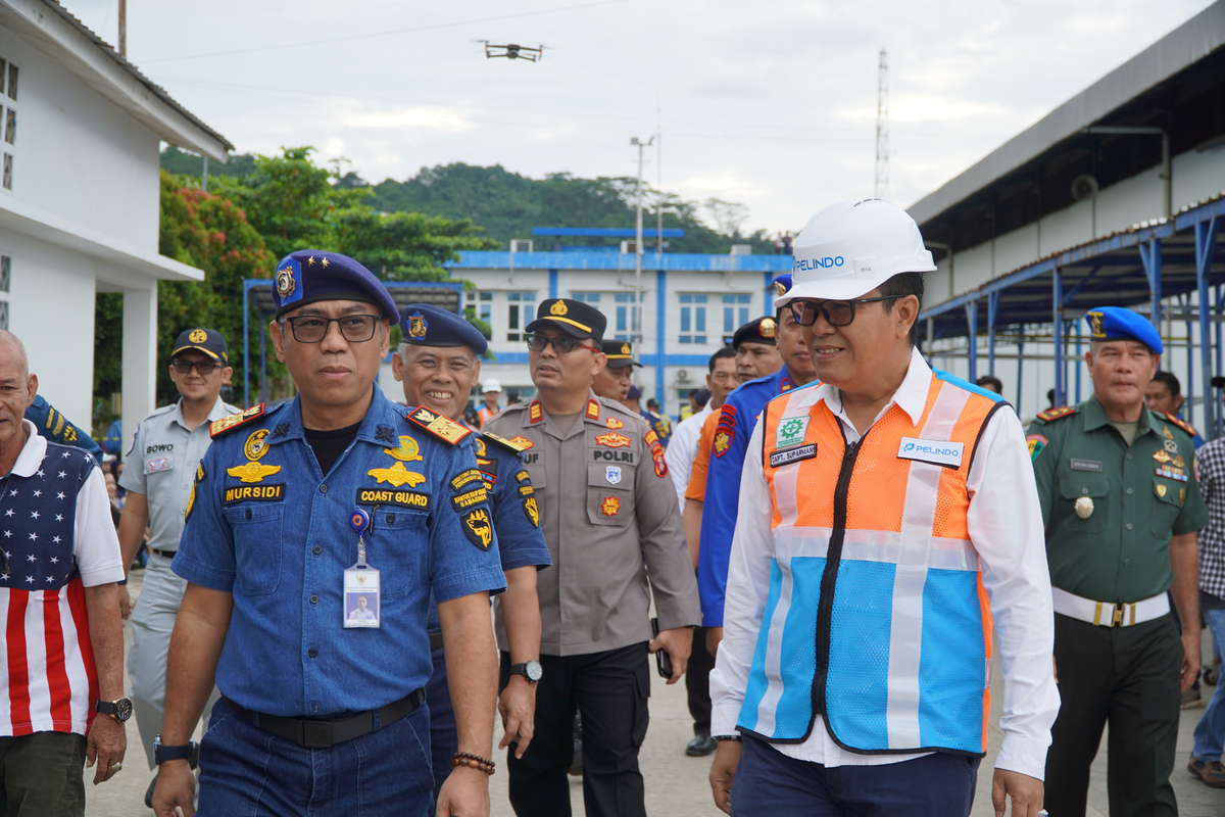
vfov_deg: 27.3
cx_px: 612
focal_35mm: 50
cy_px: 408
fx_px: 1684
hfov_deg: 40.0
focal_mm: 33
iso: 100
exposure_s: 1/320
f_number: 4.5
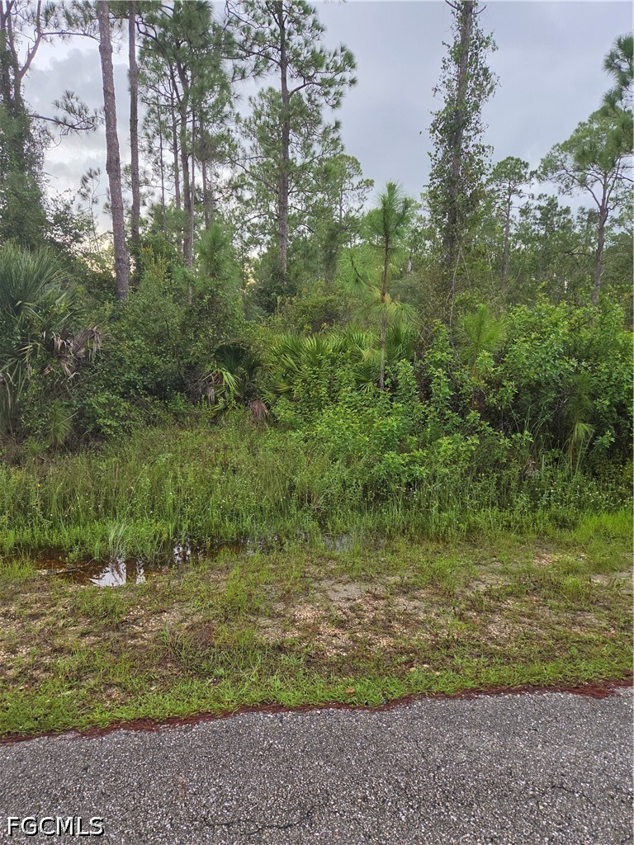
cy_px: 422
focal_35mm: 23
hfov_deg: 58.9
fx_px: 562
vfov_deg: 73.9
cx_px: 317
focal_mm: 5.4
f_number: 1.8
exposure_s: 1/180
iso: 200
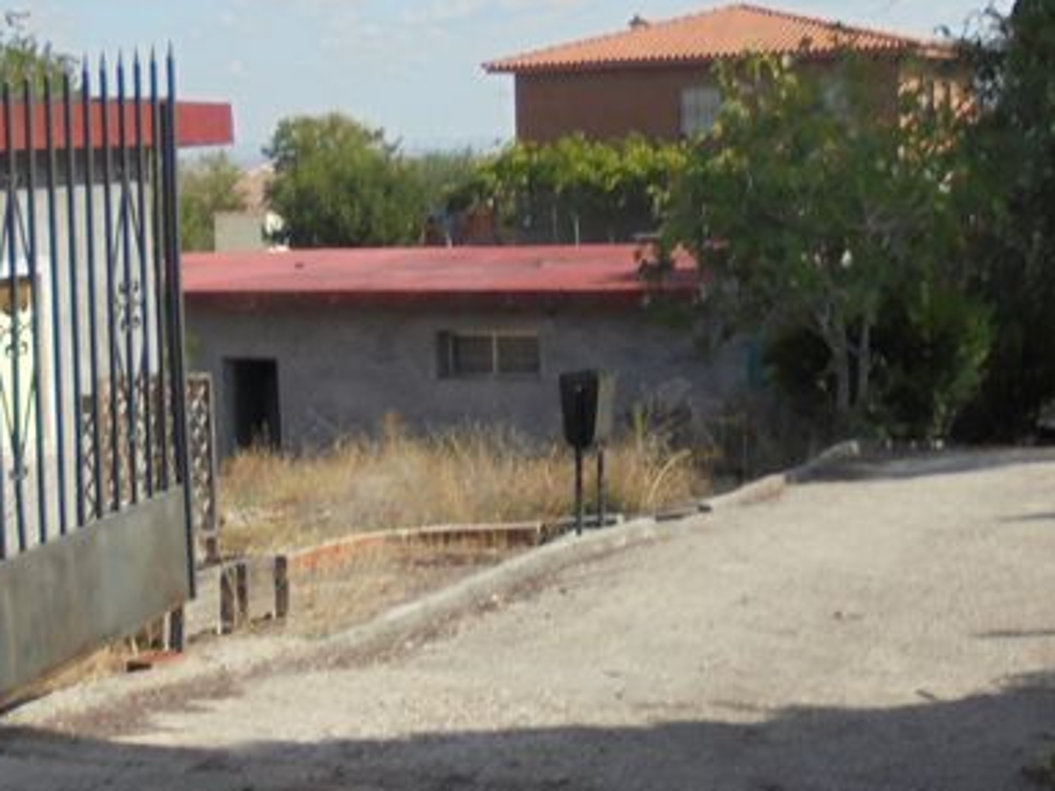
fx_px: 2133
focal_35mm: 70
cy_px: 332
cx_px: 325
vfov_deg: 21.0
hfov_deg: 27.6
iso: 100
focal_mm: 4.6
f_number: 11.5
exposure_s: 1/100
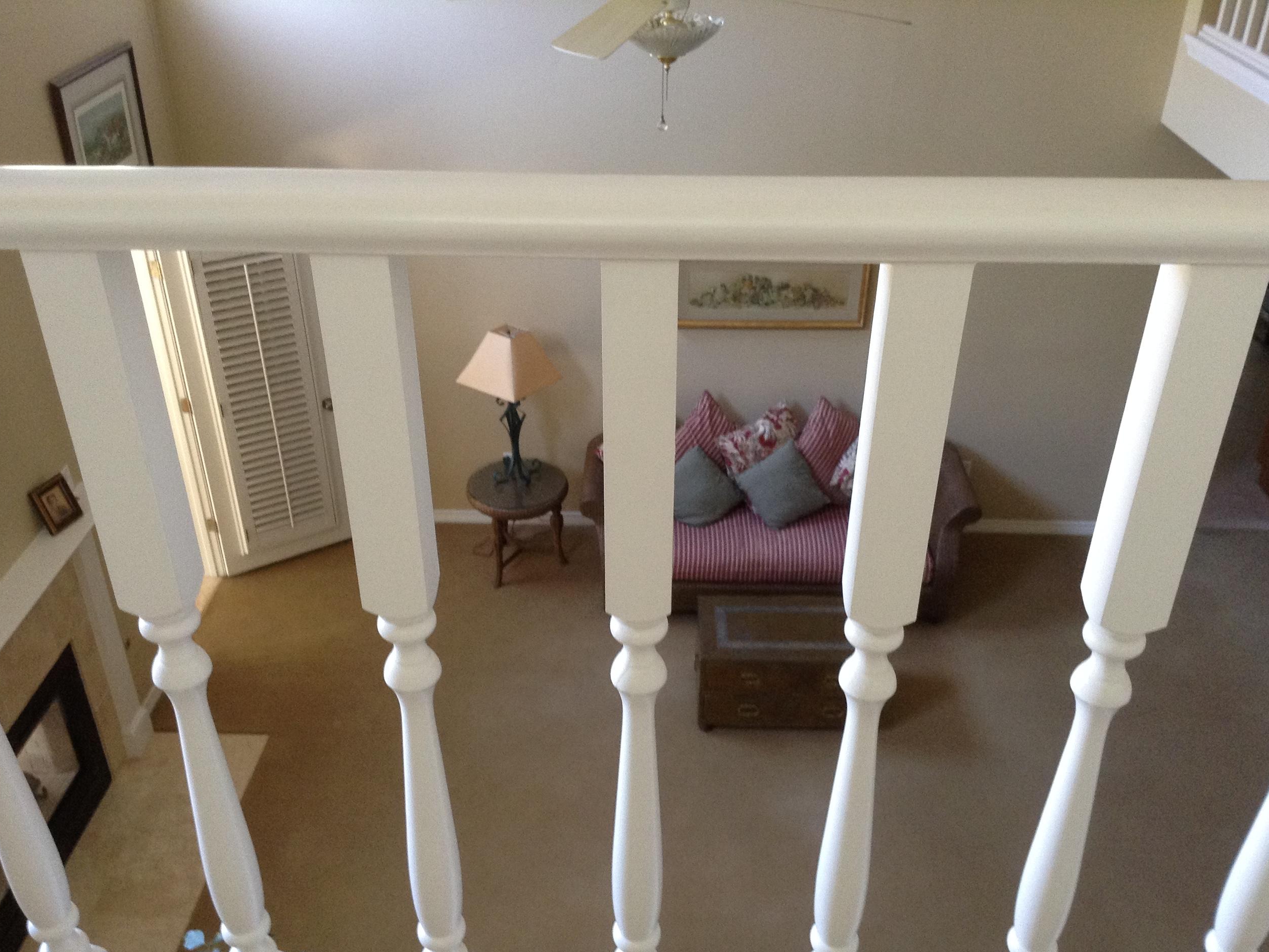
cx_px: 647
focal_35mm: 34
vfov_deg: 41.8
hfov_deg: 54.0
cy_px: 488
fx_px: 1246
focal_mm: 3.3
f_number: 2.4
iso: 125
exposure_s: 1/24
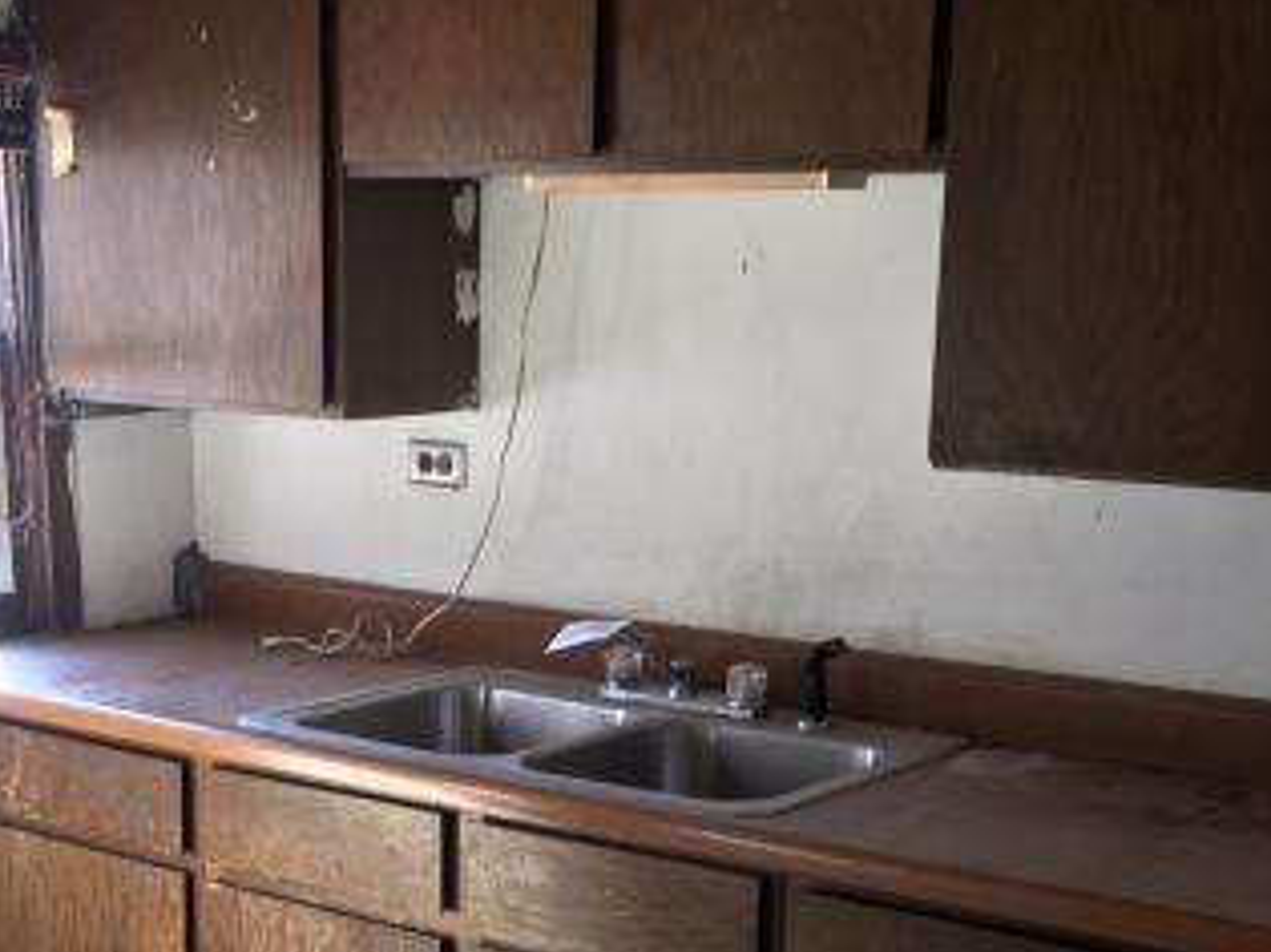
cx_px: 476
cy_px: 855
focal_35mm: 59
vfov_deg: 24.1
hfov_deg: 32.6
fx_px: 2165
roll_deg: -0.4
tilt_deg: -14.0
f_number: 2.2
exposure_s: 1/60
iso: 25
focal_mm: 4.15
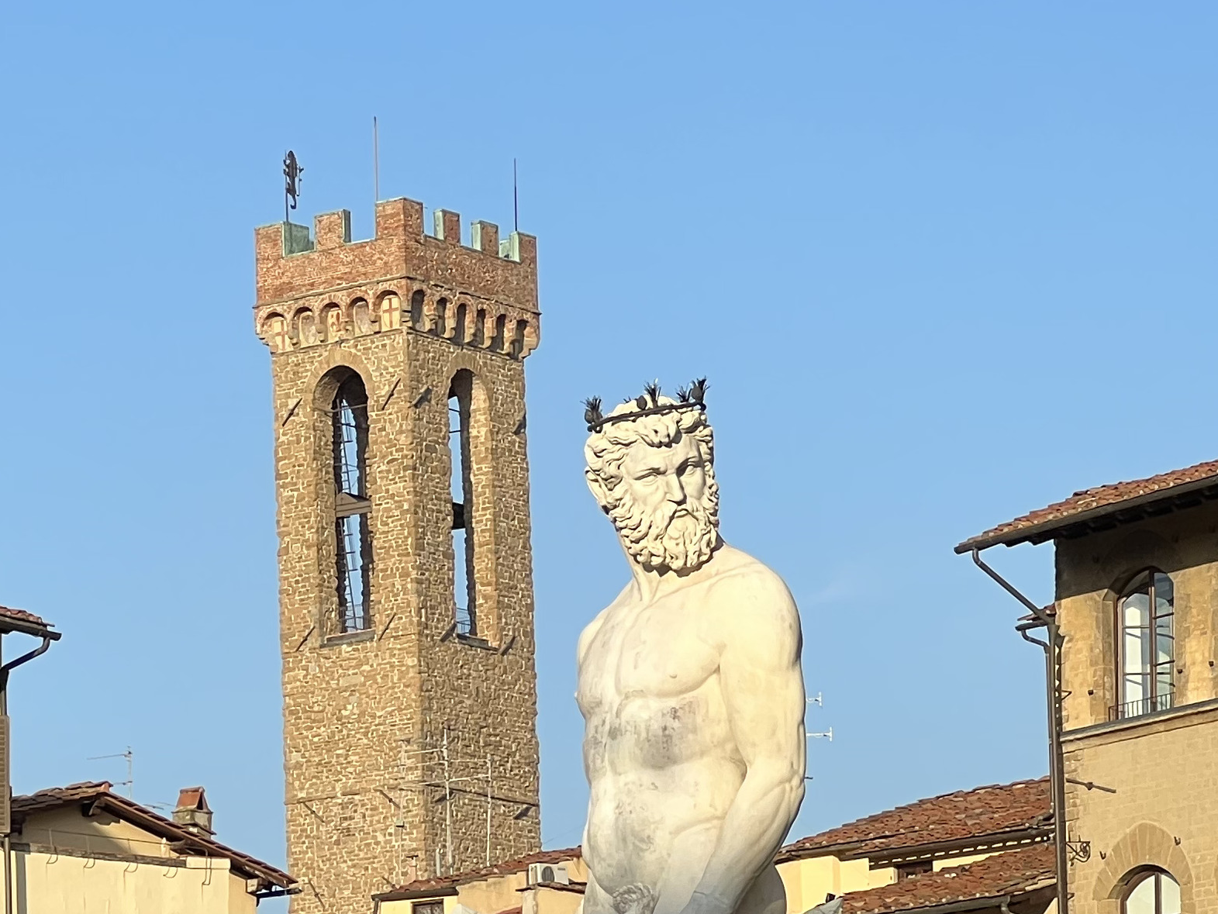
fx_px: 6898
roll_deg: +0.9
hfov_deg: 10.0
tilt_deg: +8.8
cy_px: 892
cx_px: 106
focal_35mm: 196
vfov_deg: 7.6
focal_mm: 9
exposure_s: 1/392
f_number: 2.8
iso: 32
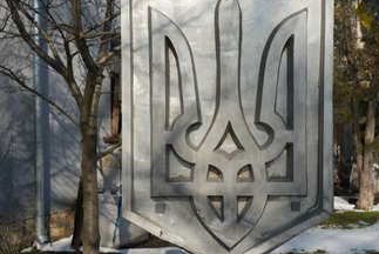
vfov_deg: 28.7
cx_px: 216
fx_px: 495
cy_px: 121
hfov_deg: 41.8
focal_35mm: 47
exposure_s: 1/160
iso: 160
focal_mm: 38
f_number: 4
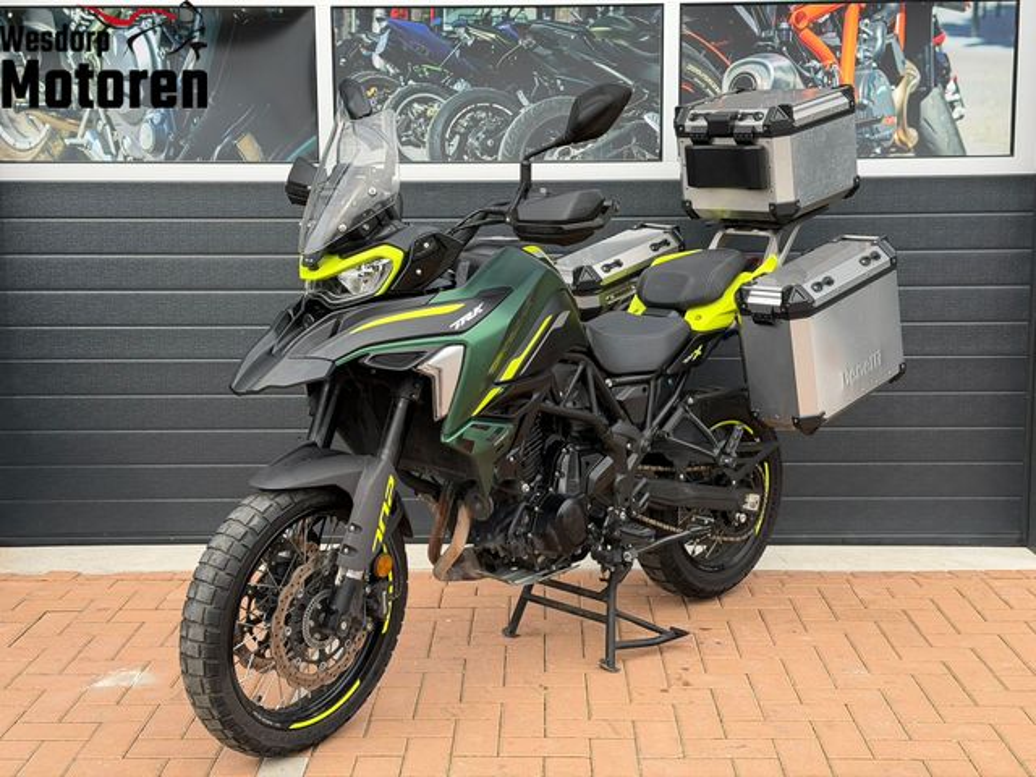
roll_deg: +0.5
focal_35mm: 48
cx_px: 518
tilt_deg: -7.1
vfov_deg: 30.3
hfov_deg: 39.7
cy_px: 388
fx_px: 1437
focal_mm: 6.76
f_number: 1.78
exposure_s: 1/606
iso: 80
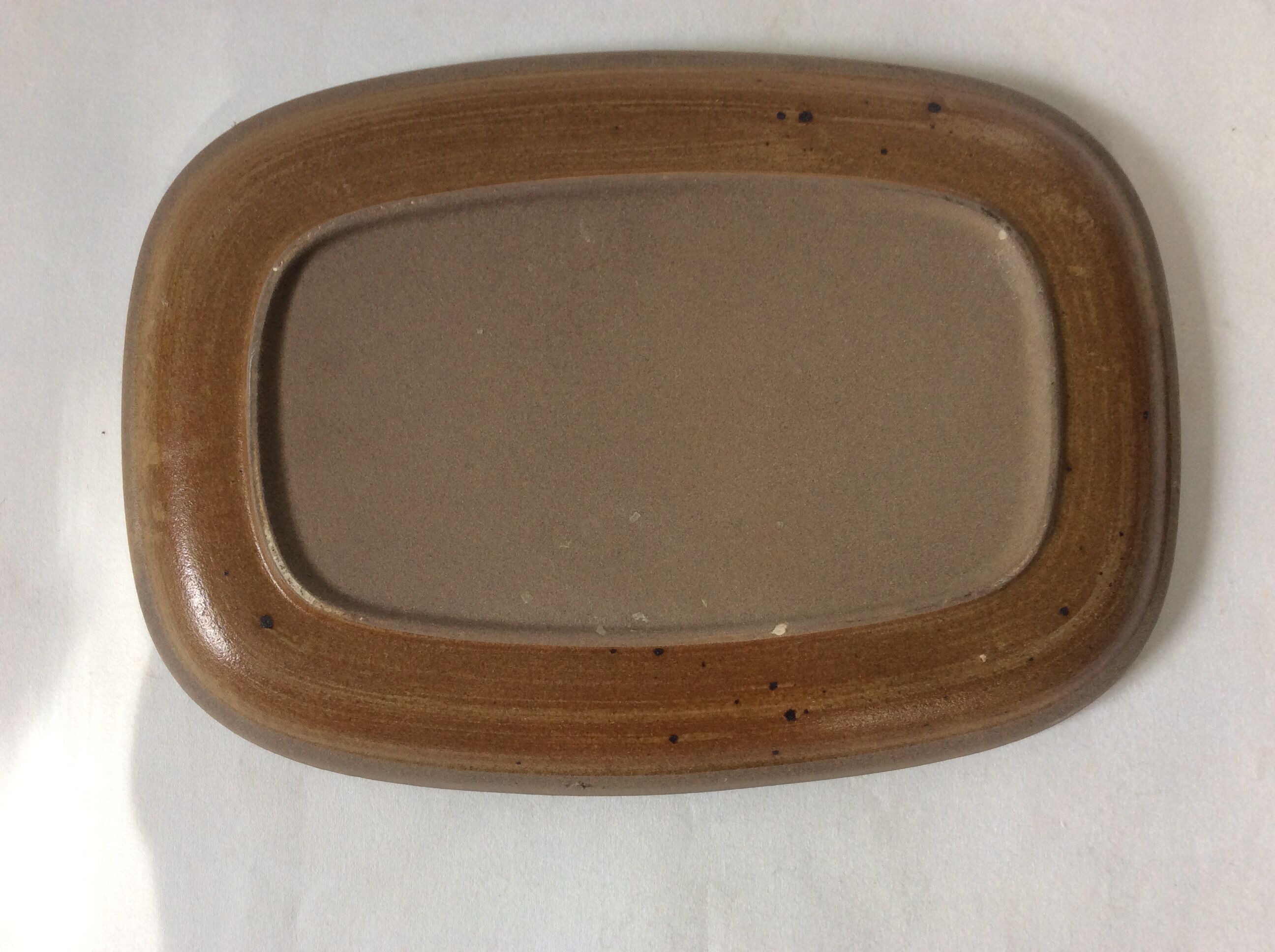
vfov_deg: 44.1
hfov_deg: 56.9
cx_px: 638
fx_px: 1177
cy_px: 476
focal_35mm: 32
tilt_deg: -87.3
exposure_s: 1/25
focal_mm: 3.3
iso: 50
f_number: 2.4
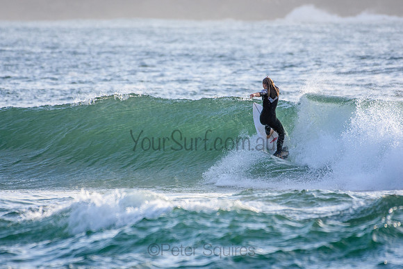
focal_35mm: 750
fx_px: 8397
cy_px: 134
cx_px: 202
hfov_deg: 2.7
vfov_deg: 1.8
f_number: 5.6
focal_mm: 500
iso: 500
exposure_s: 1/2000
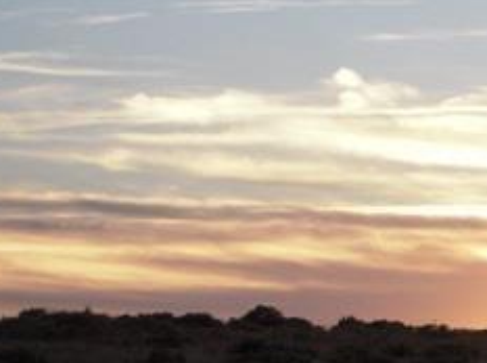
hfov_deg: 6.8
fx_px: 4060
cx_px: 654
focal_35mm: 289
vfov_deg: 5.1
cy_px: 451
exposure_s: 1/160
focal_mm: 18.8
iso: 100
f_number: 5.6
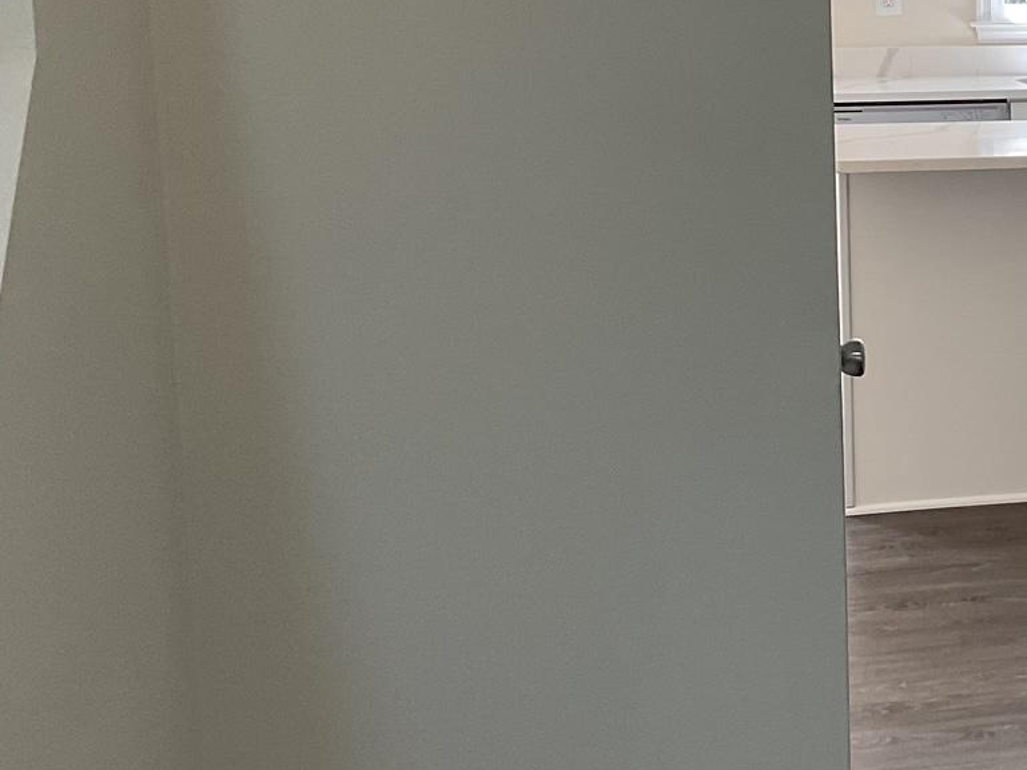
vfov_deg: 19.3
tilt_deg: -8.7
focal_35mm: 76
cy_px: 267
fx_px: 2255
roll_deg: -0.1
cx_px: 1186
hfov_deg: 23.7
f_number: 1.8
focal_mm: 3
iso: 40
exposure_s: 1/60
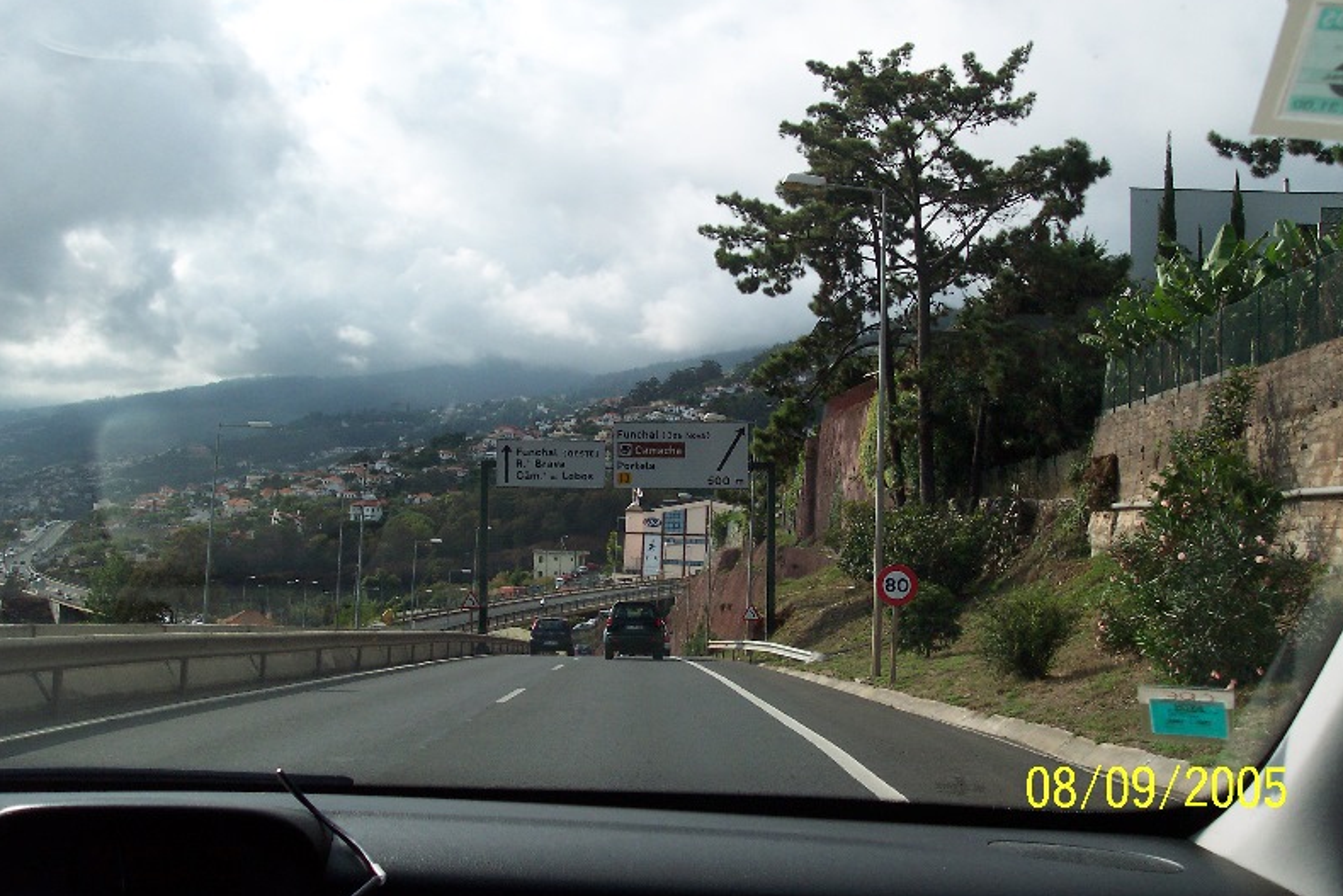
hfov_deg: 48.5
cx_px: 677
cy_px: 405
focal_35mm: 40
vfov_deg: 33.4
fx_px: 1492
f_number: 4.8
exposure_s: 1/700
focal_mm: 8
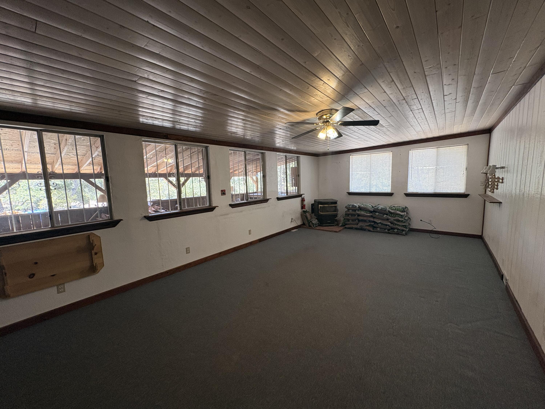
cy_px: 204
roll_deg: +2.6
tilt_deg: -6.4
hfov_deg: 102.1
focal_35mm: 14
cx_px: 272
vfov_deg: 85.7
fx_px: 220
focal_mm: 2.22
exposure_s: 1/120
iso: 200
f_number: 2.2
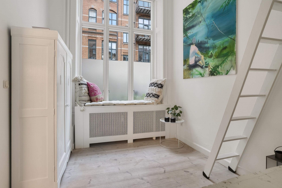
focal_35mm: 19
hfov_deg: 86.9
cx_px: 139
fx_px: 149
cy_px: 91
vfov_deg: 64.5
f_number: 8
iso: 400
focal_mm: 18
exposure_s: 1/3.33
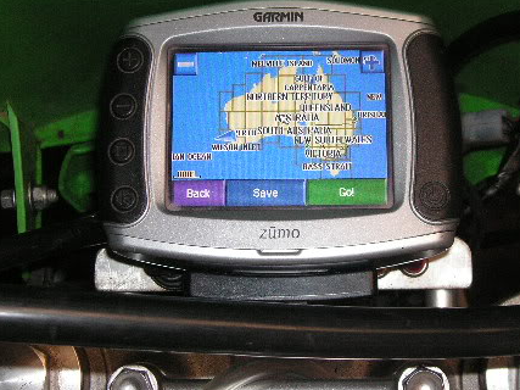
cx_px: 304
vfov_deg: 18.9
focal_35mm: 78
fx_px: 1171
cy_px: 180
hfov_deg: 25.0
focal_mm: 8.6
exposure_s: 1/90
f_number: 3.6
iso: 160
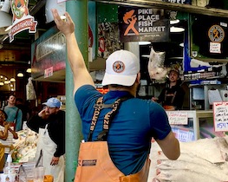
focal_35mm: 58
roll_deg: +1.3
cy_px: 82
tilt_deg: +4.4
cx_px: 186
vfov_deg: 26.2
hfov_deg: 31.6
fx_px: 391
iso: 50
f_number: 1.6
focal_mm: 5.1
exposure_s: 1/120
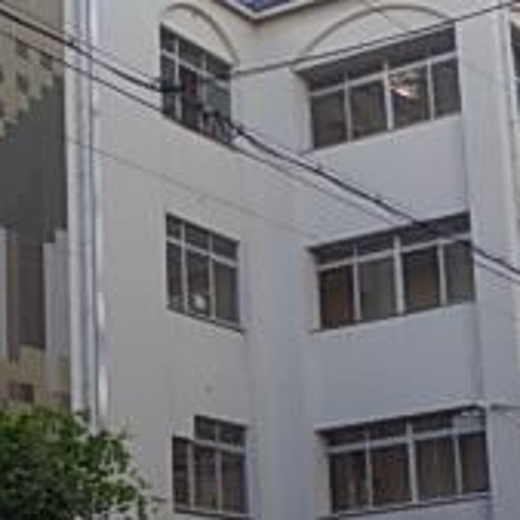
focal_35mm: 94
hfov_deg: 18.3
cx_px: 412
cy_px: 391
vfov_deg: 18.4
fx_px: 1598
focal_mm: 4
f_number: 2.7
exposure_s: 1/500
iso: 80
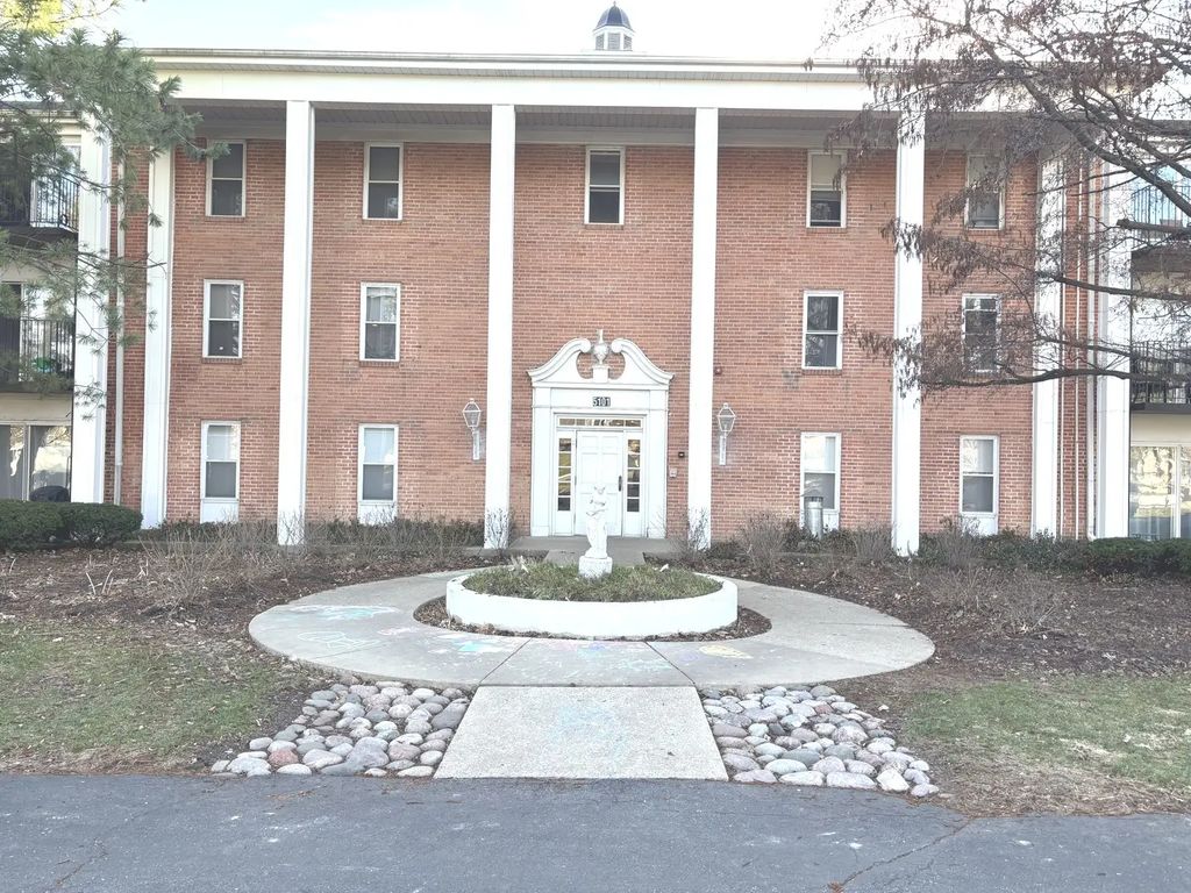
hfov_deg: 67.3
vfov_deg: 53.1
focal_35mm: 26
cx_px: 596
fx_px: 895
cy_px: 446
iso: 50
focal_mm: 5.96
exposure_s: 1/387
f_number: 1.6
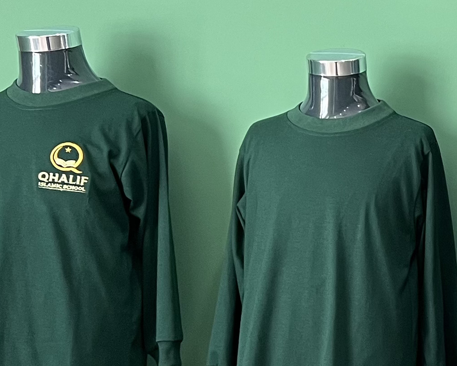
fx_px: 1285
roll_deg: -0.5
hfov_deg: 17.1
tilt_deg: -2.2
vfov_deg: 16.1
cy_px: 261
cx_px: 788
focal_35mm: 95
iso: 125
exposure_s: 1/79
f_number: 1.5
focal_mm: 5.7
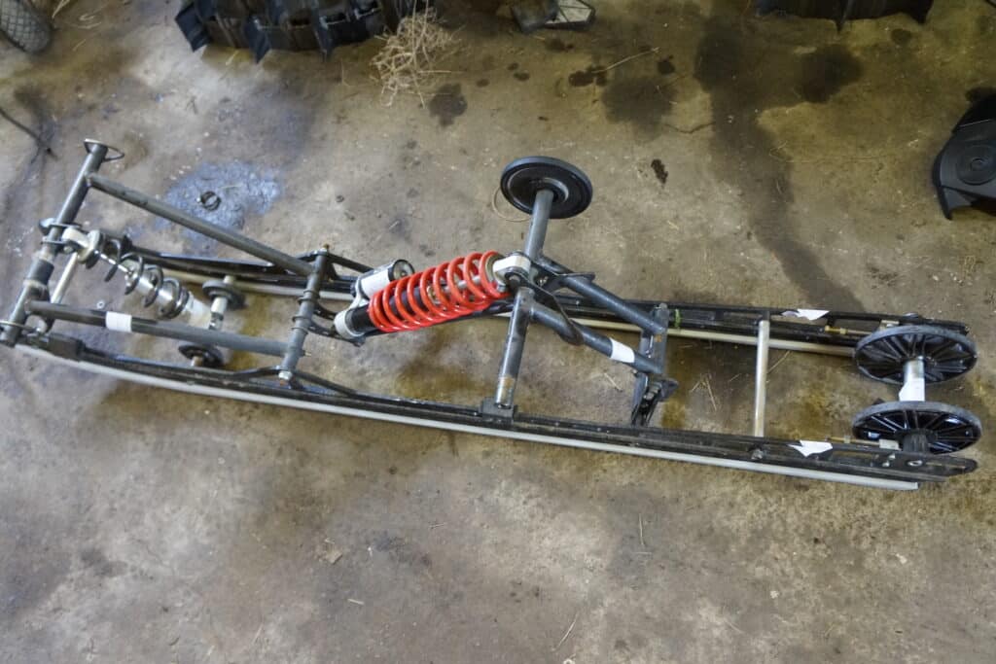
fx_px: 830
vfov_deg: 43.6
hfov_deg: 61.9
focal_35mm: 30
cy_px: 332
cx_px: 498
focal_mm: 20
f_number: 4
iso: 2500
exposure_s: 1/60
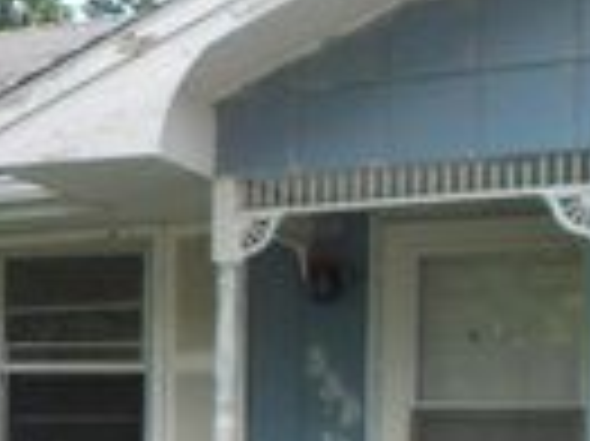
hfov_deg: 17.4
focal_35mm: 102
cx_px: -293
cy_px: 468
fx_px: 1737
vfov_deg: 14.2
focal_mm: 4.6
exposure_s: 1/200
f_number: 3.2
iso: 80
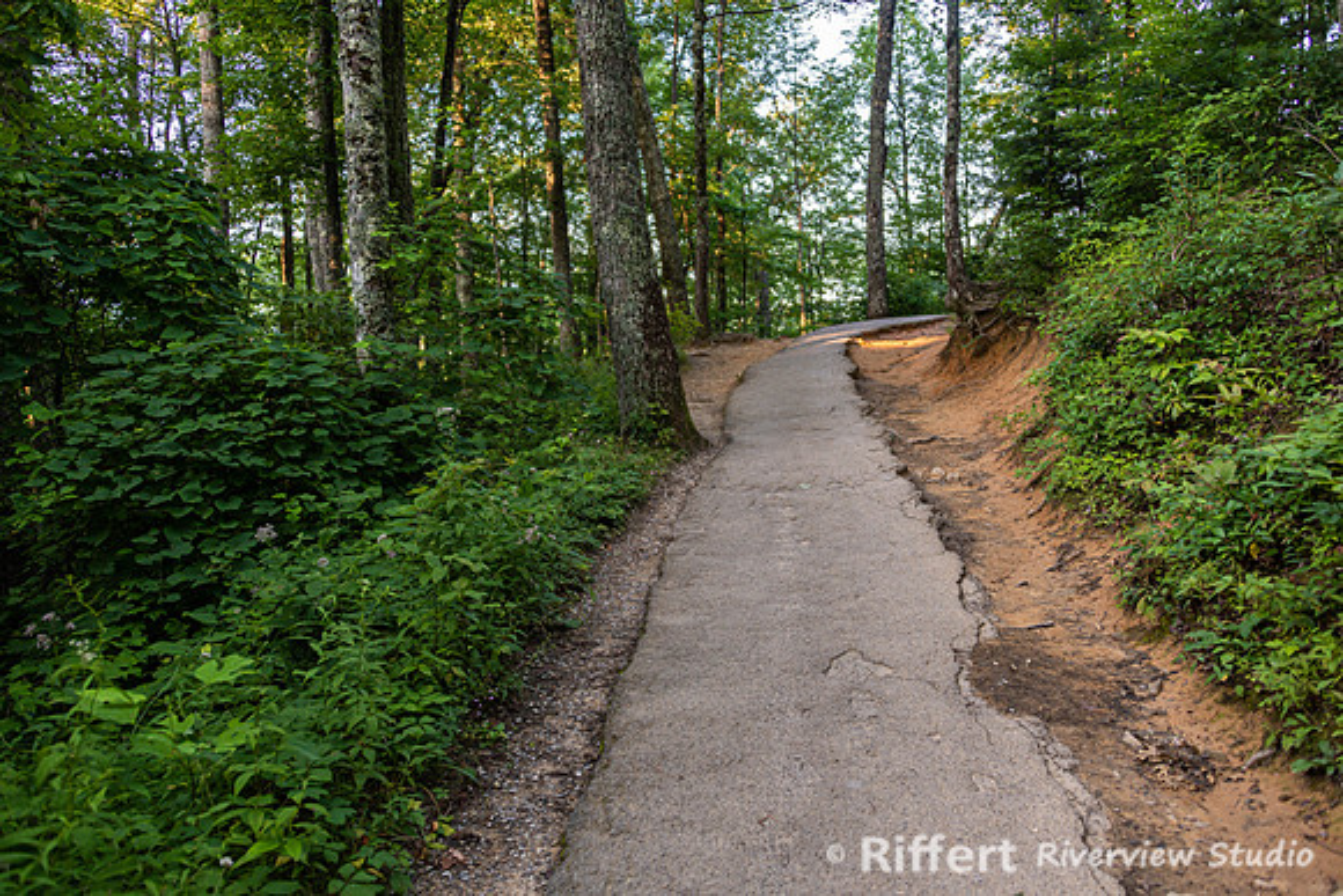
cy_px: 448
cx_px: 672
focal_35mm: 28
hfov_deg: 65.5
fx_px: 1045
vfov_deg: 46.4
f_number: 3.5
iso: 640
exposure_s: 1/125
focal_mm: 28
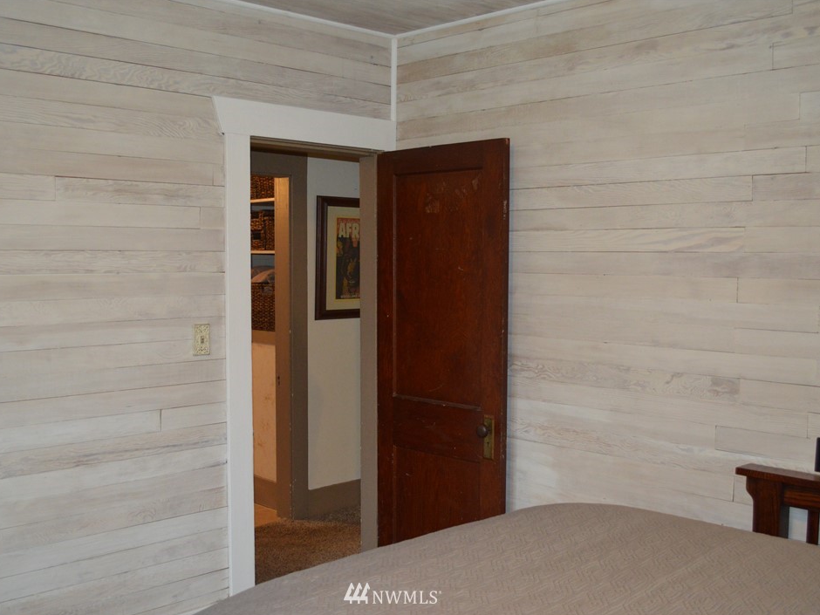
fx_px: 948
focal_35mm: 40
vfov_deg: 36.0
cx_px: 393
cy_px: 311
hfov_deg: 46.8
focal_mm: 24
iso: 1400
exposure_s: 1/60
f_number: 4
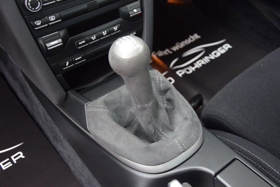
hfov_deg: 28.1
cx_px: 140
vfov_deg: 18.9
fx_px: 560
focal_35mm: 72
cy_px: 94
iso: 900
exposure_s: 1/60
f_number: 4.8
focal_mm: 48
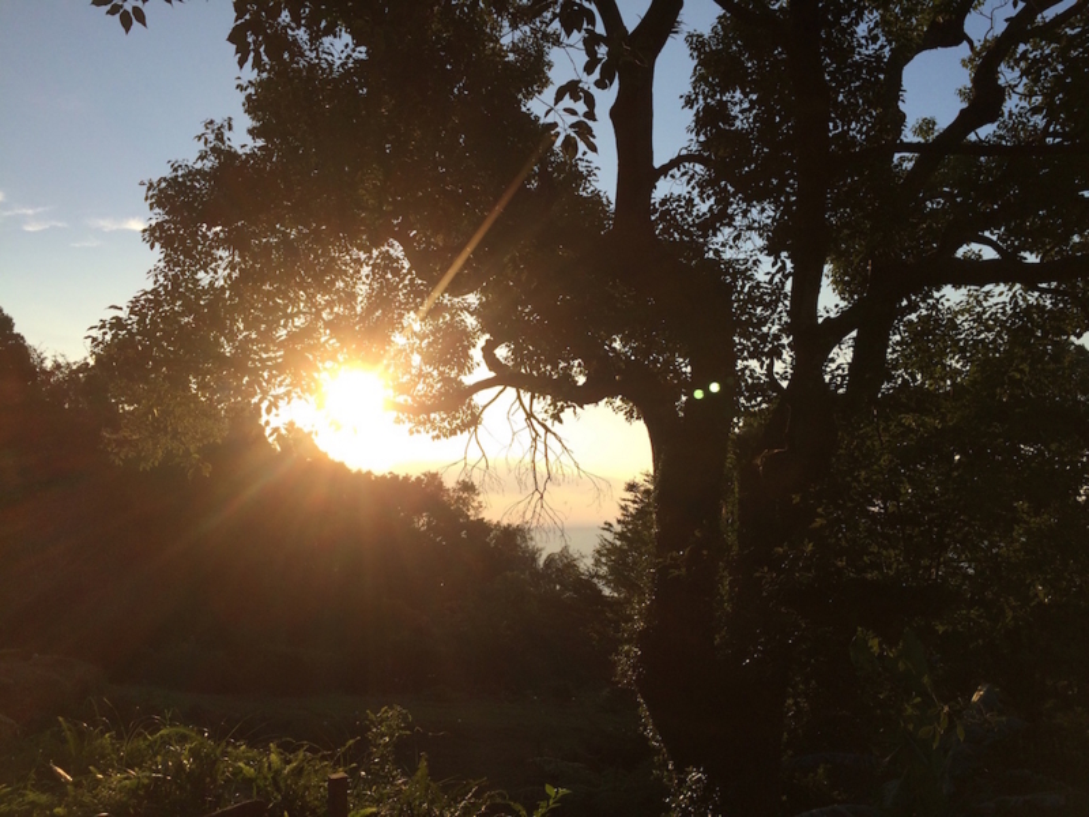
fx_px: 912
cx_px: 544
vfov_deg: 48.2
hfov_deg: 61.7
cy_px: 408
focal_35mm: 29
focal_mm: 4.15
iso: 32
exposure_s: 1/1866
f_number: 2.2
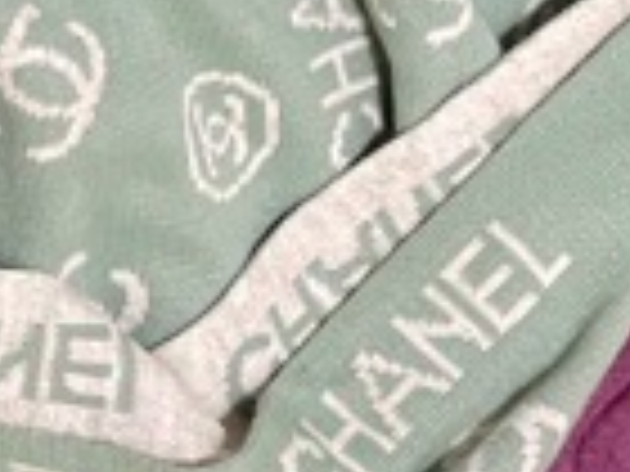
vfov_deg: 8.0
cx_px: -752
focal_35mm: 186
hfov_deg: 9.7
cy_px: 207
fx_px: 3385
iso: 320
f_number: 1.6
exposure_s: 1/50
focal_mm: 4.2
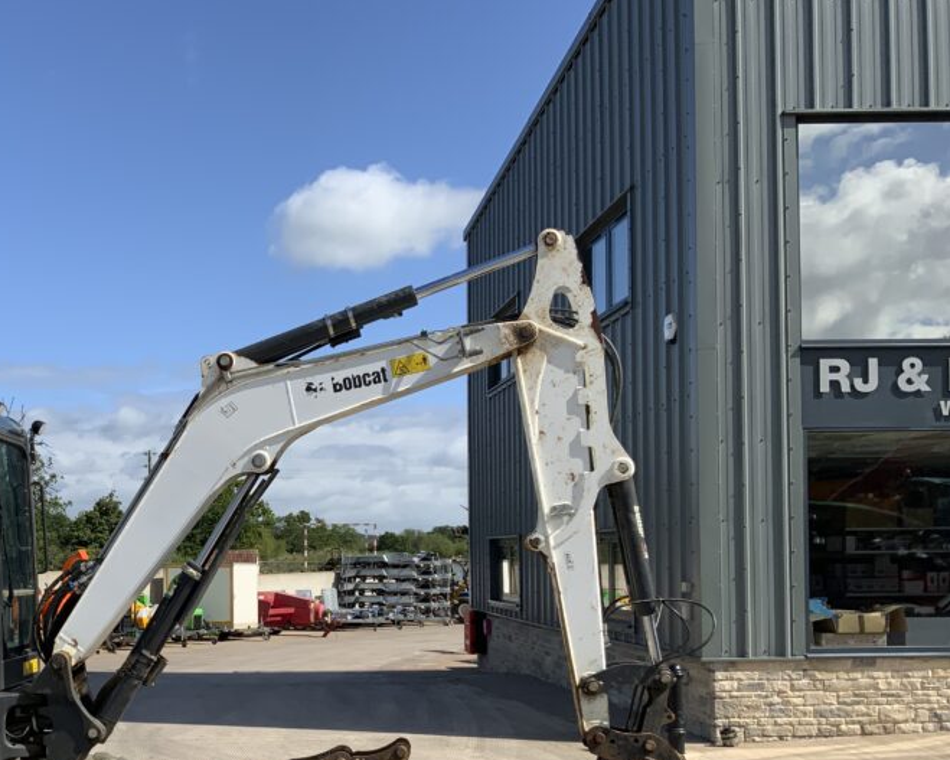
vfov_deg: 33.6
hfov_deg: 40.6
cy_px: 551
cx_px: 216
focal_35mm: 44
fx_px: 1237
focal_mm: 3
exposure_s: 1/2058
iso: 16
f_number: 1.8
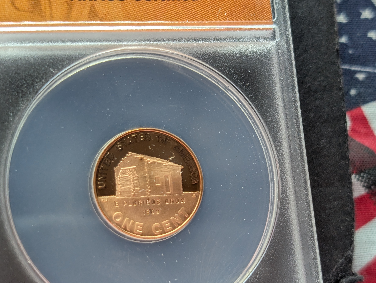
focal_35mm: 56
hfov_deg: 34.3
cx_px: 202
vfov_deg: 26.2
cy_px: 146
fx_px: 609
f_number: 1.68
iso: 35
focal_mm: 6.9
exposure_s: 1/24.8
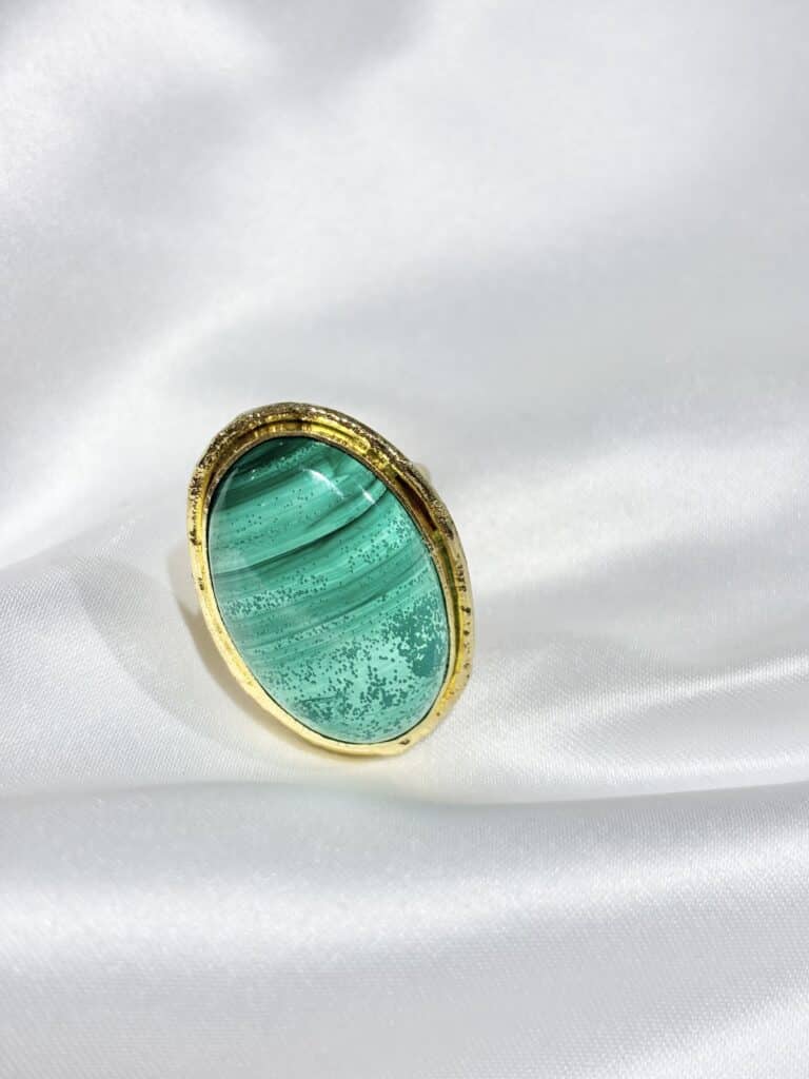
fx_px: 1620
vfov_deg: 36.8
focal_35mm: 52
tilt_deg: -37.2
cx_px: 404
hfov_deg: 28.0
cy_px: 540
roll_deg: +5.6
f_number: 1.6
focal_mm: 5.96
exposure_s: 1/361
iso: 32
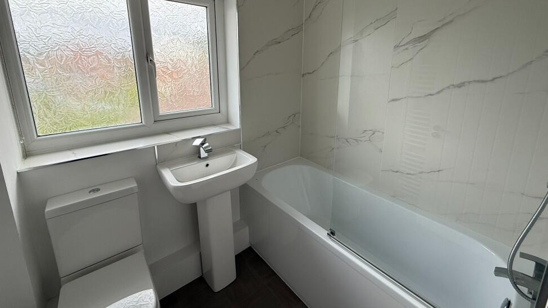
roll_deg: -1.3
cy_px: 112
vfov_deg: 65.9
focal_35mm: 16
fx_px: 232
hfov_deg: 99.3
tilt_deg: -11.6
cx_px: 284
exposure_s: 1/146
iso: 64
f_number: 2.2
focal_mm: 2.22
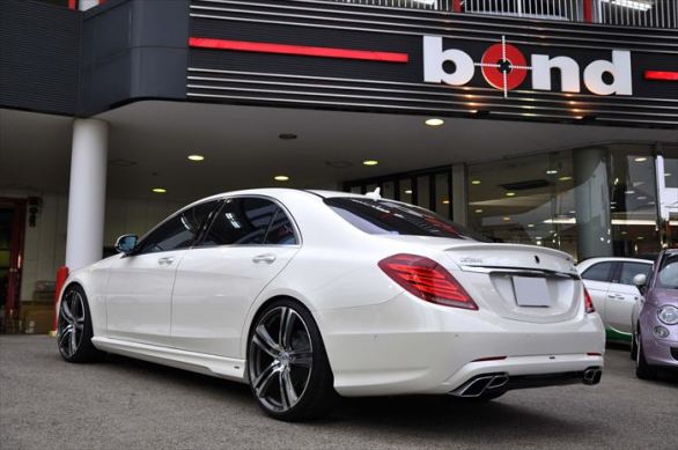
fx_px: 705
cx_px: 339
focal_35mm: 38
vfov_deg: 35.4
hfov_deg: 51.3
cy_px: 225
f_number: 5.6
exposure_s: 1/125
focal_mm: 25
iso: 400
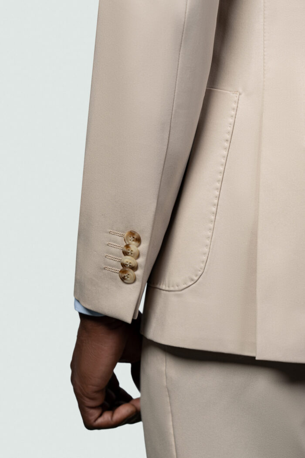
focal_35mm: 105
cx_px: 152
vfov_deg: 19.5
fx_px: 1334
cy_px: 229
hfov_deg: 13.0
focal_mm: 70
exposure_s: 1/100
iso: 100
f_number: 3.5
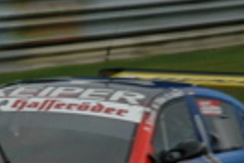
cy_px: 228
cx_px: -52
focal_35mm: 724
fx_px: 4906
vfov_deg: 1.9
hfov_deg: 2.8
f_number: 13
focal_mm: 85
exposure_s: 1/200
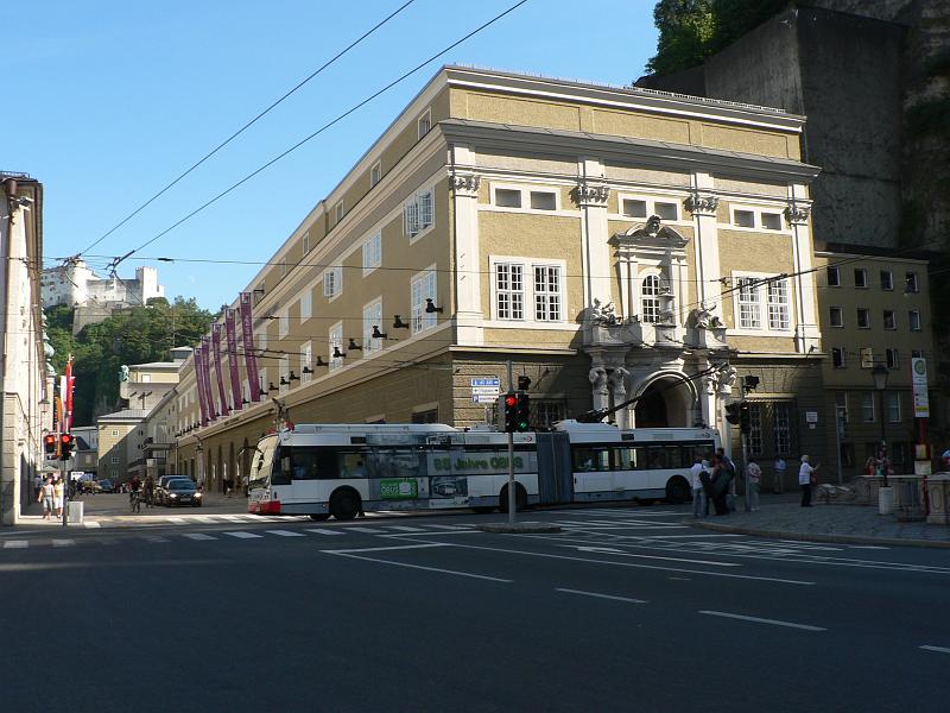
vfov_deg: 39.7
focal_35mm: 36
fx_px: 988
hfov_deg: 51.4
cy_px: 356
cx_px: 475
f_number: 4
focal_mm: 6
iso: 80
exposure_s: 1/400
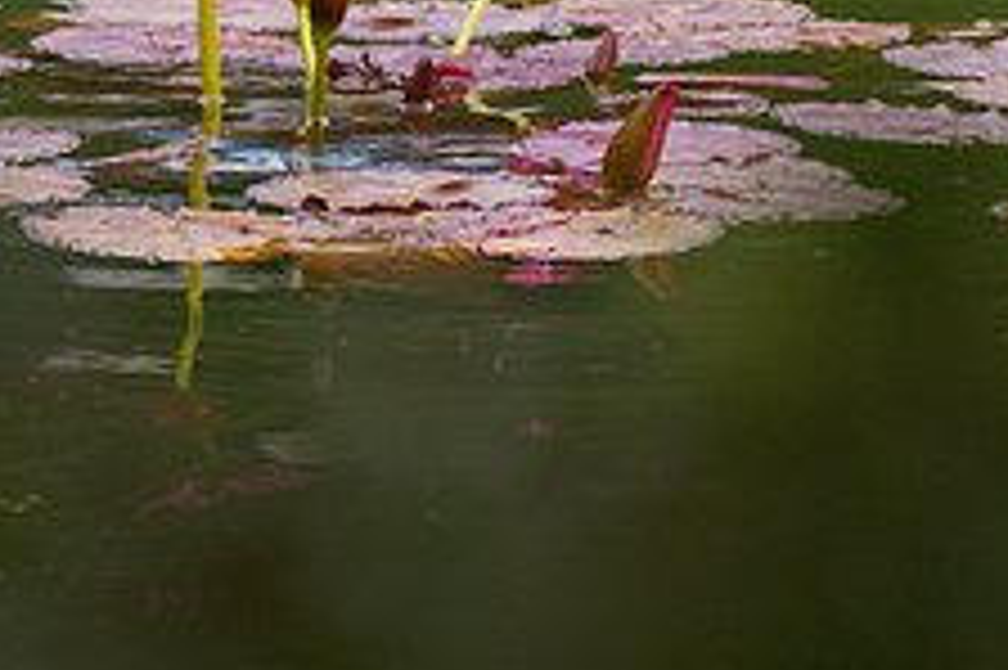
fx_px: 17291
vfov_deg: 2.2
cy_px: -38
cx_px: 418
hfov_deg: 3.3
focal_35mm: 618
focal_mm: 180
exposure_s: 1/1000
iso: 800
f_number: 8
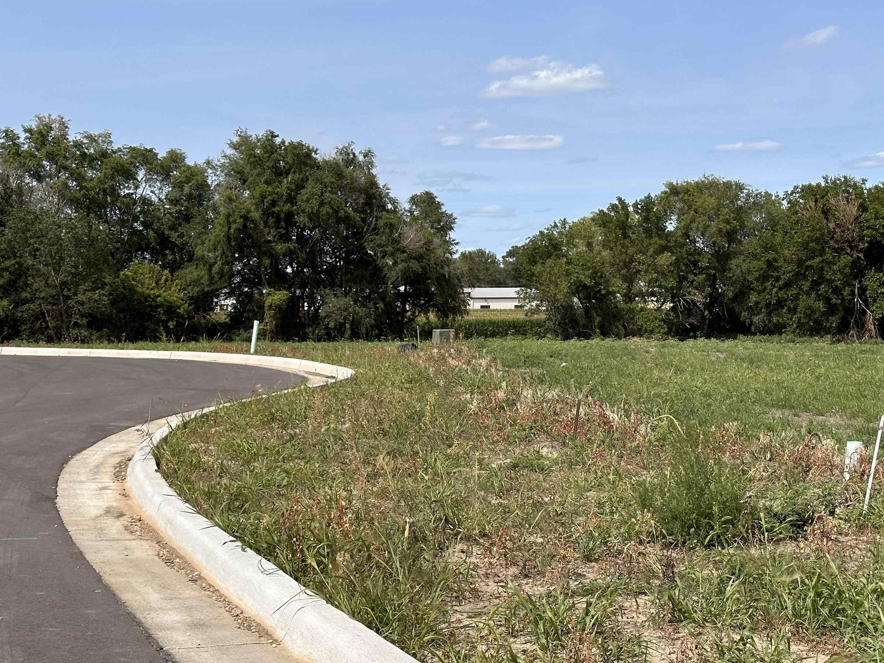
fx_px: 1558
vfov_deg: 24.0
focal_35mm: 61
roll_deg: +0.1
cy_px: 403
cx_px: 410
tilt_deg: -4.1
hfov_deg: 31.7
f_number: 1.78
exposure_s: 1/4566
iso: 64
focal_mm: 6.86
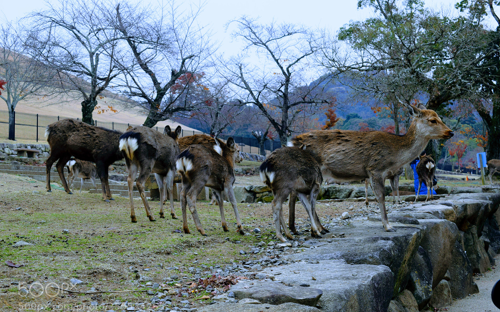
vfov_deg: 22.0
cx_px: 252
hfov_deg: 34.6
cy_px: 162
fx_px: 804
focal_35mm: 59
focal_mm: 38
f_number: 8
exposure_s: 1/250
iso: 400
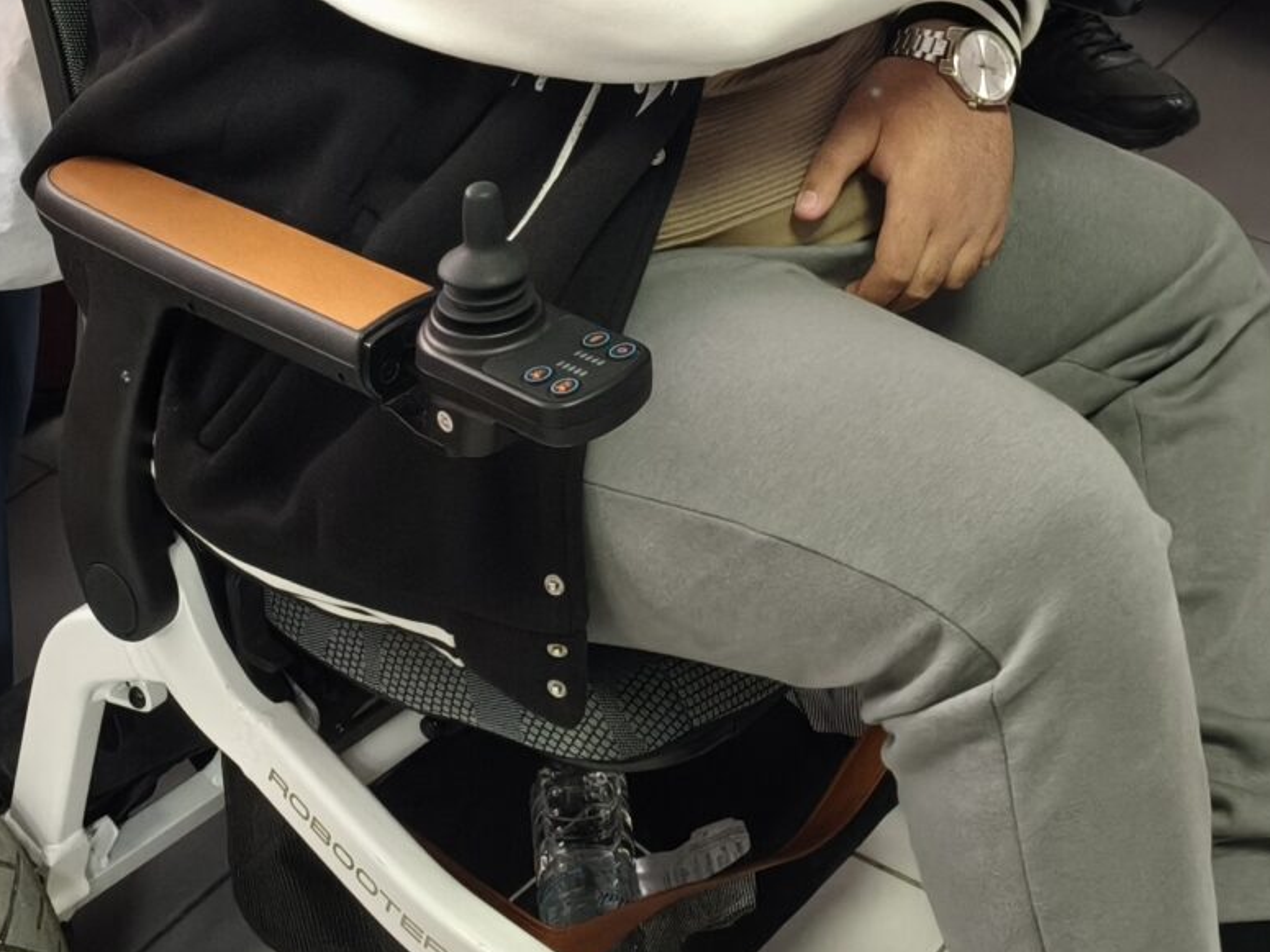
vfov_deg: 17.3
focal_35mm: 76
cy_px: -500
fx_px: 2788
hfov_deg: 25.4
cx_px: 926
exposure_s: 1/50.1
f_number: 1.6
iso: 640
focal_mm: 6.57
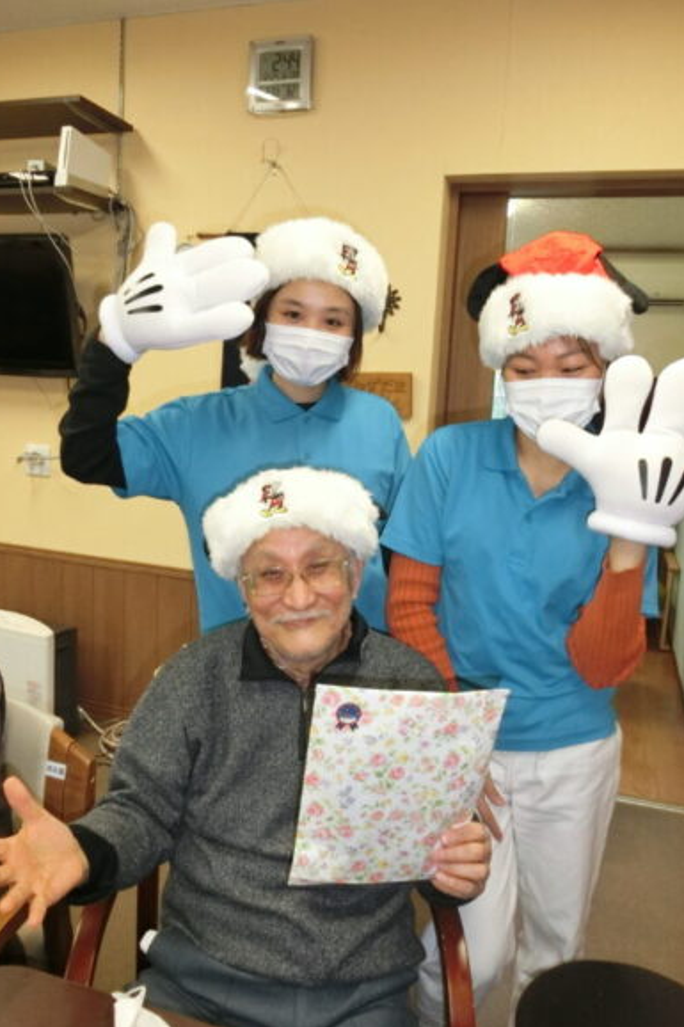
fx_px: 770
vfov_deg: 67.4
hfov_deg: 47.9
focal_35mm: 27
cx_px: 352
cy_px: 503
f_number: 3.5
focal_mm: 4.5
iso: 400
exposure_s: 1/50
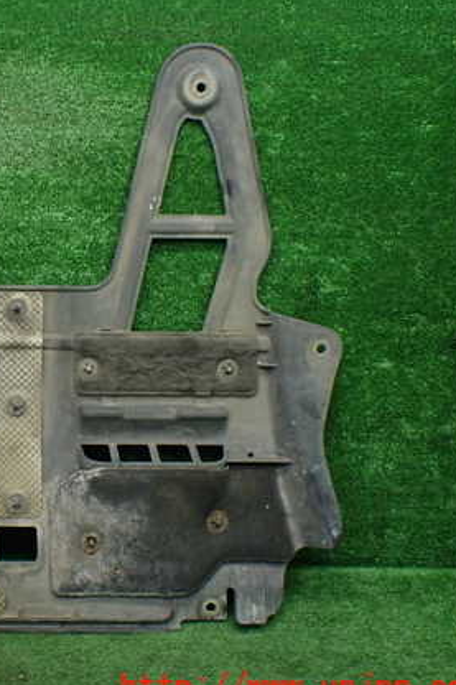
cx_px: -2
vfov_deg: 43.6
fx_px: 856
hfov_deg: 28.0
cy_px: 339
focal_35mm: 45
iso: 400
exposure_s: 1/125
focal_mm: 5.4
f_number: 2.3
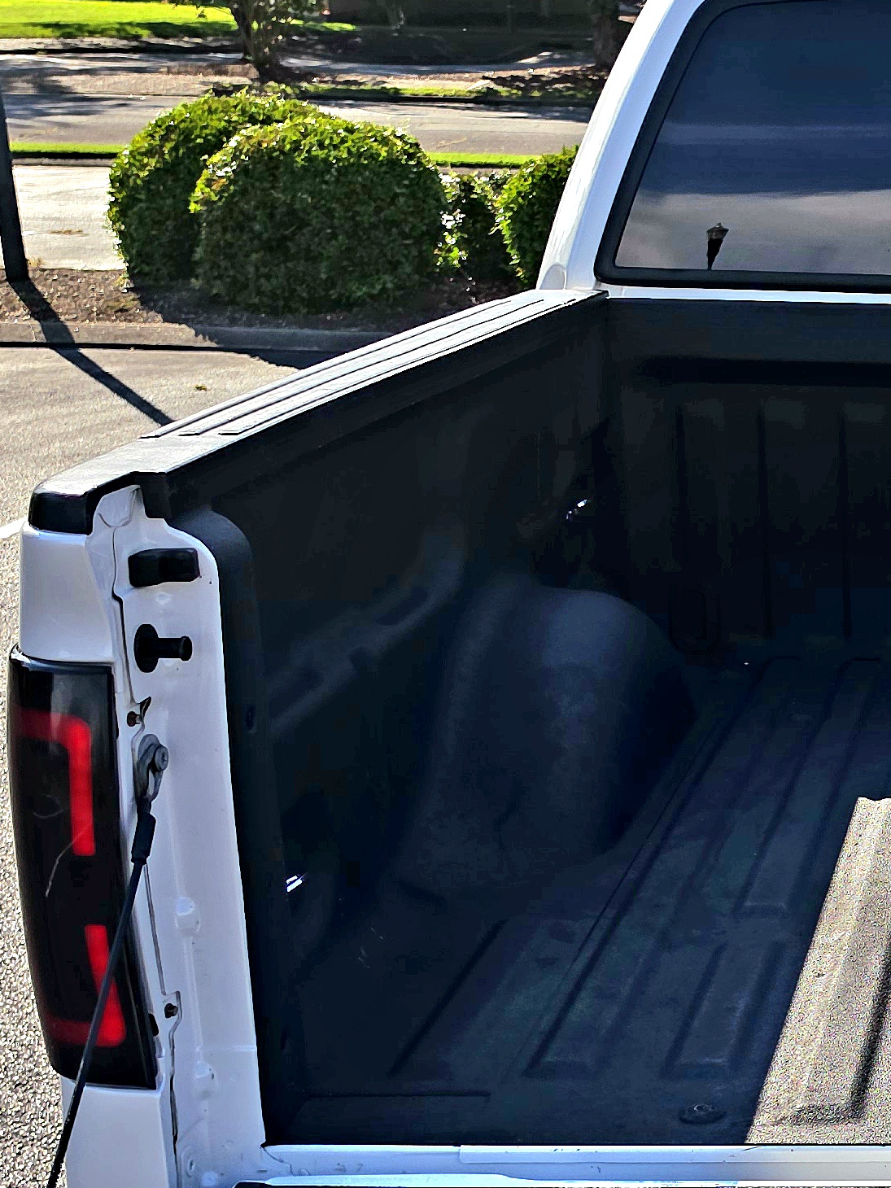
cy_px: 783
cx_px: 1157
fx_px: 2162
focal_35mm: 63
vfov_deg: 30.5
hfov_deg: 21.1
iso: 10
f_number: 1.4
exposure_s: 1/714
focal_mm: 6.5
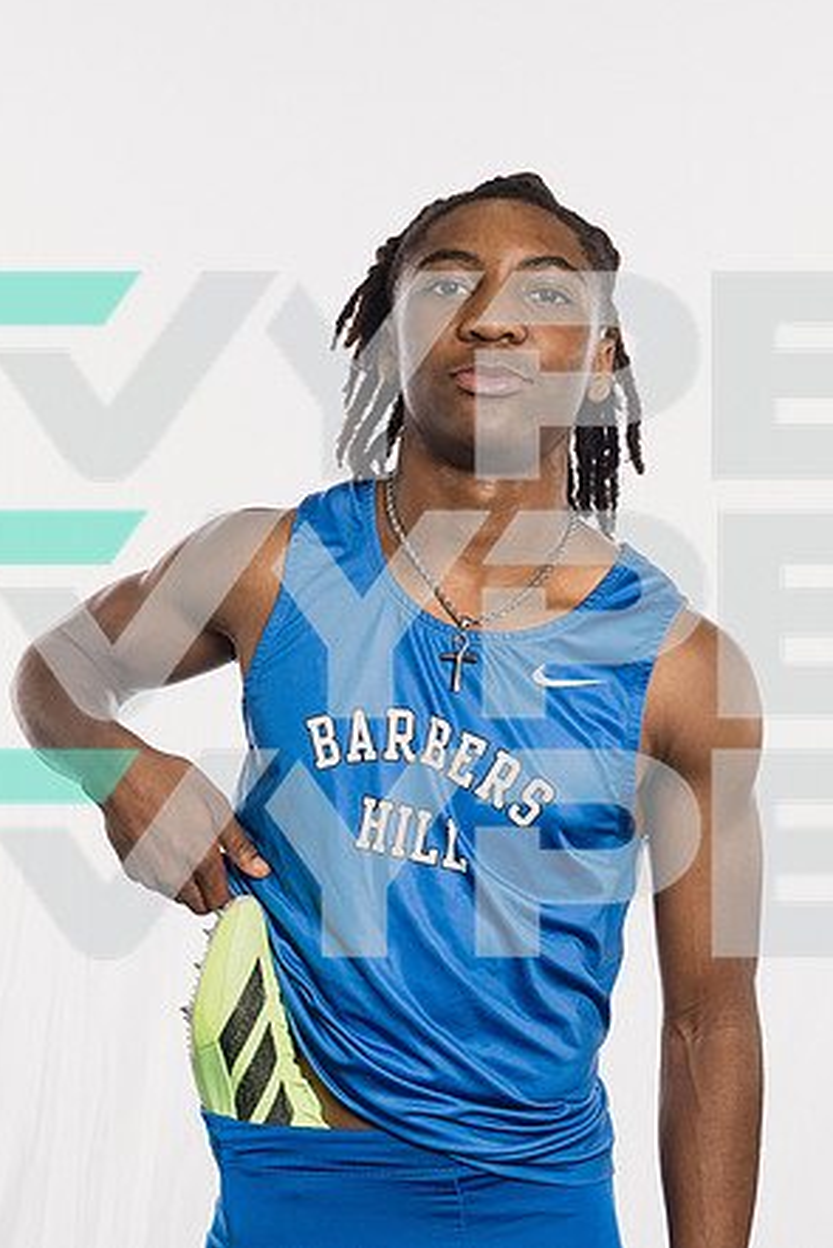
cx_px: 438
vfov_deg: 26.9
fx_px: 2601
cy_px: 772
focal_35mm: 75
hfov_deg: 18.2
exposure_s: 1/250
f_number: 5.6
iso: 640
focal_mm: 34
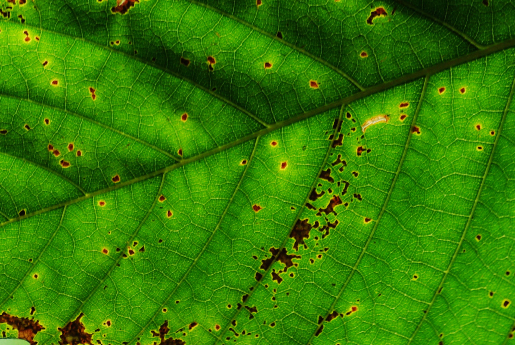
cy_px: 114
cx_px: 190
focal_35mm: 920
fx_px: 13177
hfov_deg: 2.2
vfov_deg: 1.5
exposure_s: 1/250
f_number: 8
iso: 400
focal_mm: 300
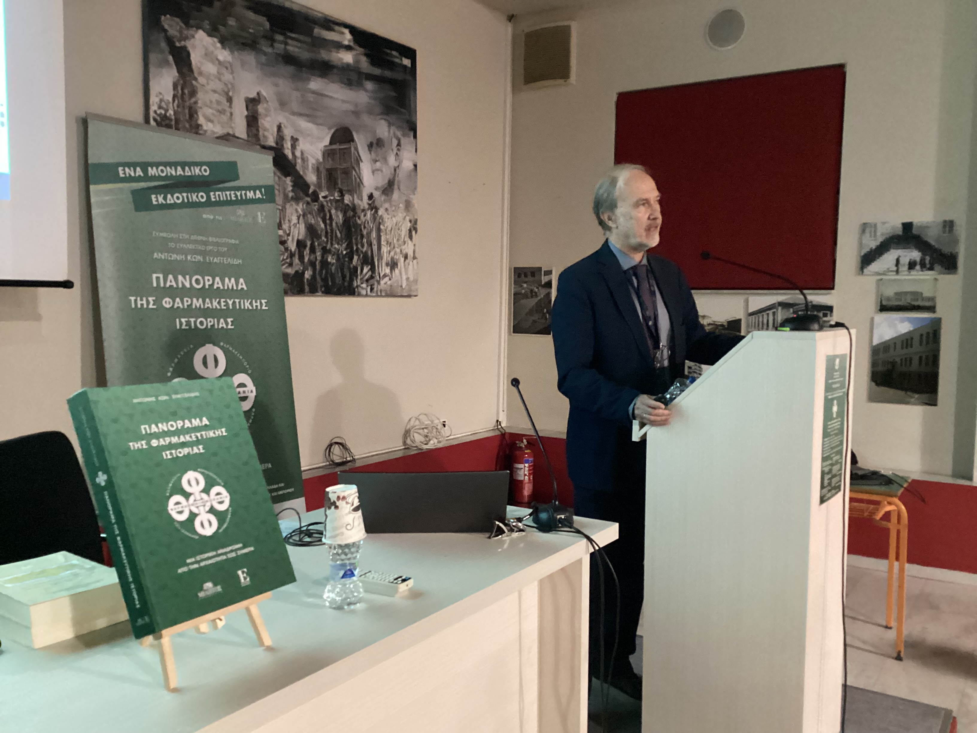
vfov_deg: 45.4
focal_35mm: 31
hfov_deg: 58.4
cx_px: 488
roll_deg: -1.4
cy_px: 366
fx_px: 875
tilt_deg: -5.2
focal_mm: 3.3
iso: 640
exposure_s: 1/17
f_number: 2.4
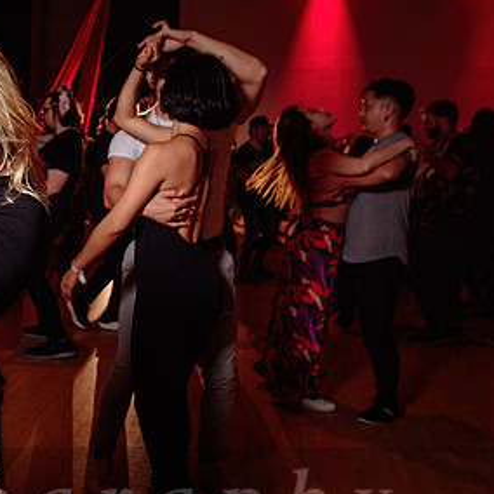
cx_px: -53
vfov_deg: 34.6
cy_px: 208
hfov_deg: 30.8
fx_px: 791
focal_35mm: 49
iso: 1000
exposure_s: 1/30
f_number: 3.5
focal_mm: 24
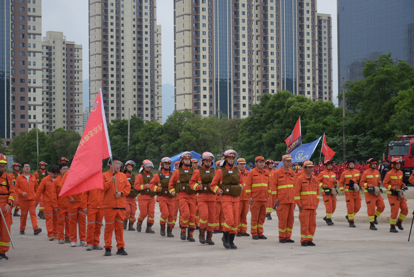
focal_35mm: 72
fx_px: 828
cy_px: 138
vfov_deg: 18.9
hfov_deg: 28.1
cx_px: 207
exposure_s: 1/640
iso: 200
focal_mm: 48
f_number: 4.5
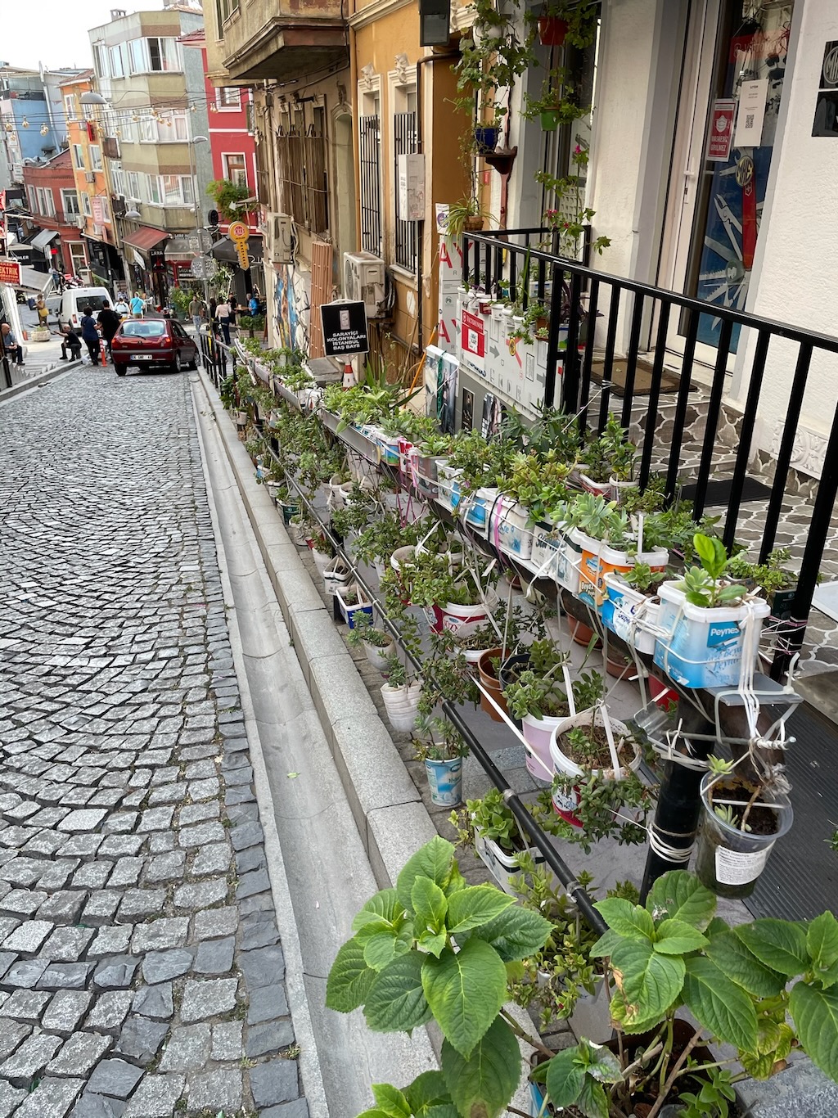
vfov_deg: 67.3
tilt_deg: -25.1
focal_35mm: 26
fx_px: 839
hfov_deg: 53.0
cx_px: 419
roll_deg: -0.7
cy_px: 559
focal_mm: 4.2
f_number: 1.6
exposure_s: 1/237
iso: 32
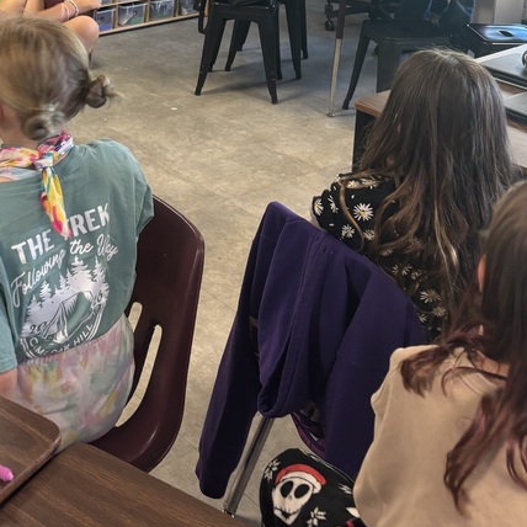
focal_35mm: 55
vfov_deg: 28.9
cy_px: -12
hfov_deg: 30.7
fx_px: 947
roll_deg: -0.9
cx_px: 148
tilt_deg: -10.7
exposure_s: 1/41
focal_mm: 5.96
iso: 100
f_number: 1.6
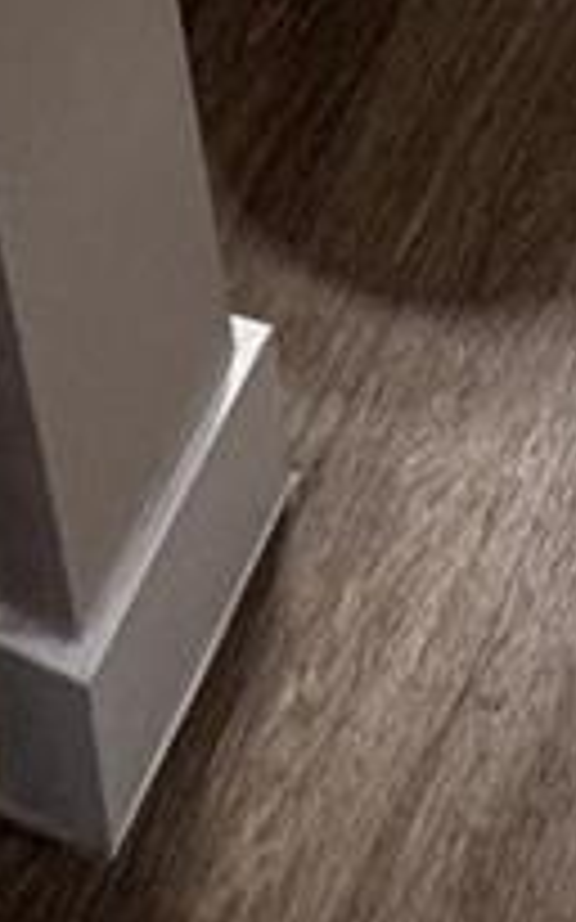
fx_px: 2187
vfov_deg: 12.5
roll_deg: -0.1
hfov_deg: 13.1
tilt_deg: -14.6
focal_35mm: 87
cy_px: -1664
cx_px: 1120
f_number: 2.2
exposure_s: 1/120
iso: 320
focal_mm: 2.22
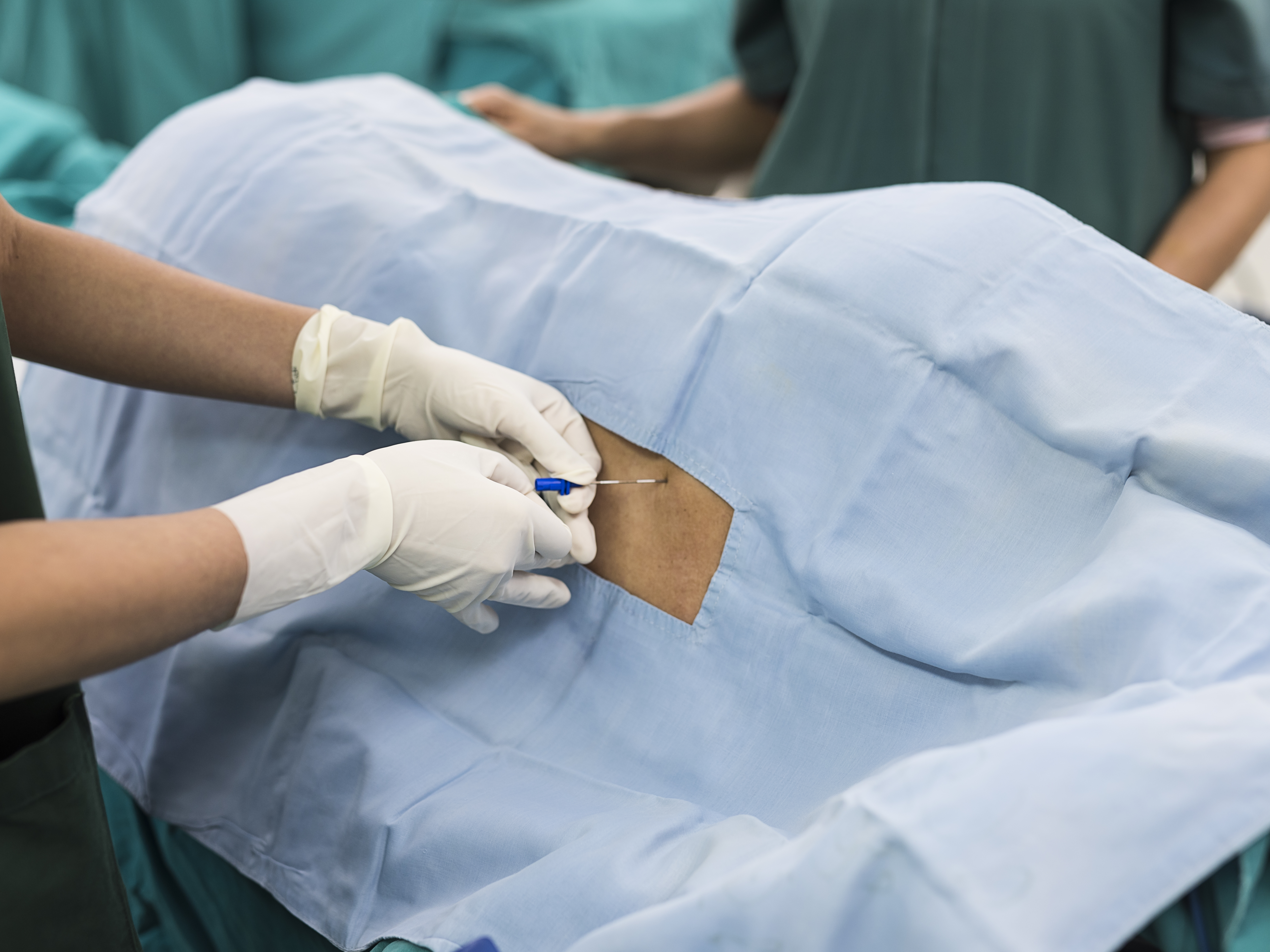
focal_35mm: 55
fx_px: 2018
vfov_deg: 26.6
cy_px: 471
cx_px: 652
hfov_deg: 34.9
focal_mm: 50
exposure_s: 1/100
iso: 250
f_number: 2.5
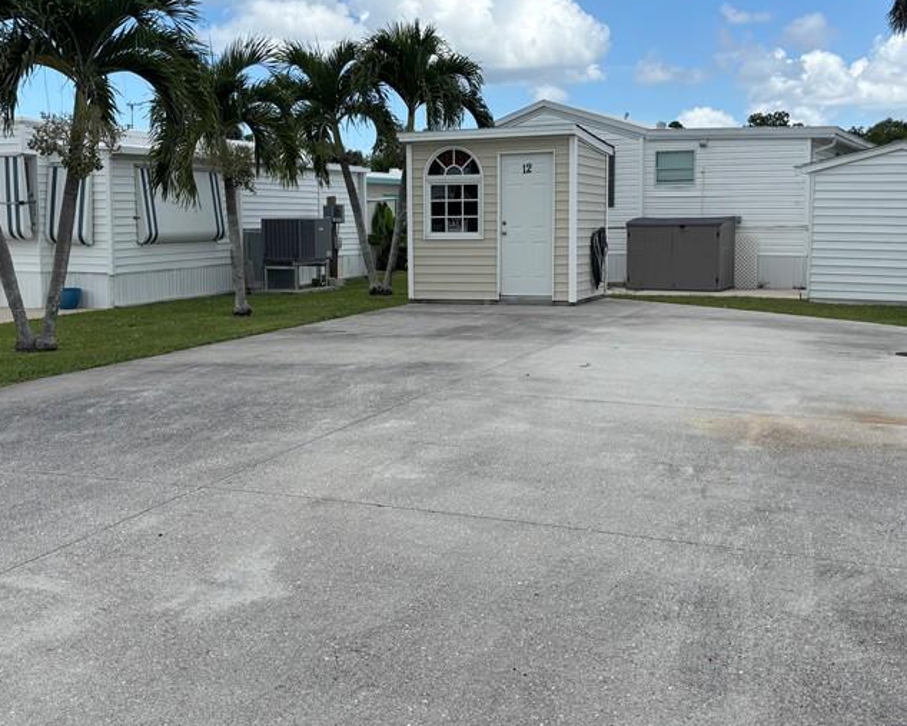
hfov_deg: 44.8
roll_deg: +0.3
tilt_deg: -6.7
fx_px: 1100
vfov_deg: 36.4
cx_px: 449
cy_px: 326
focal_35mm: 41
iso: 50
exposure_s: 1/3534
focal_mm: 5.96
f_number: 1.6
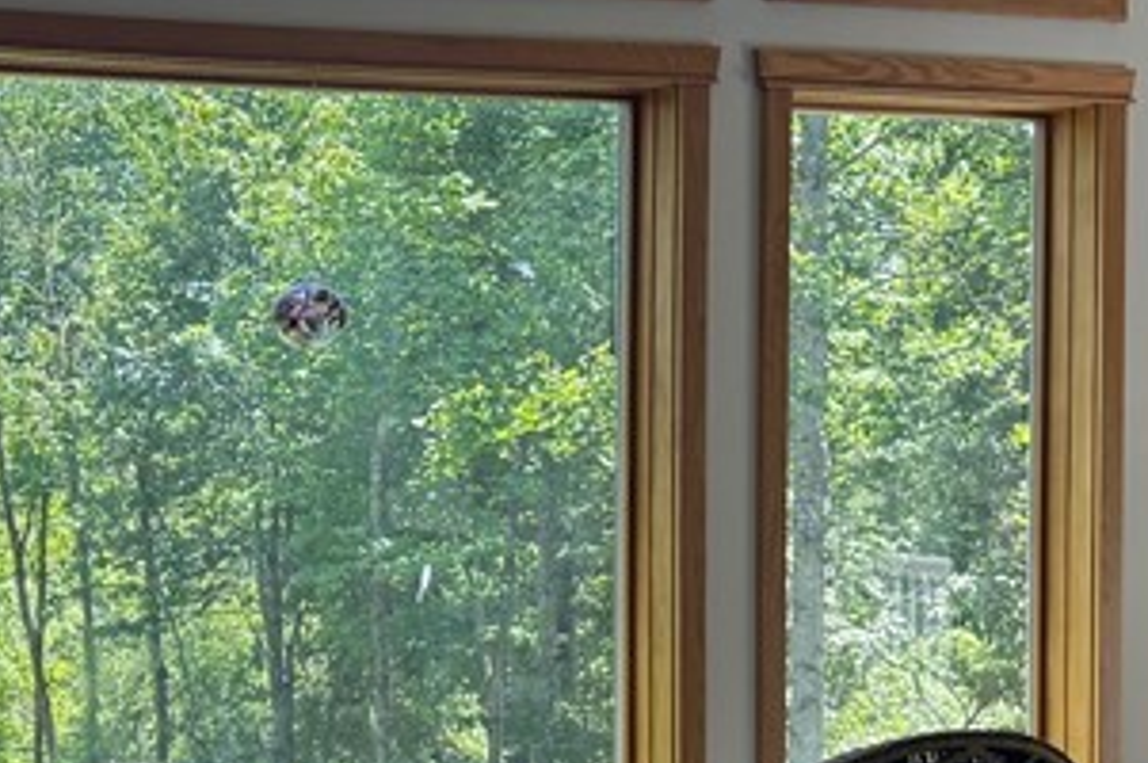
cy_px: 393
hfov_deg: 22.5
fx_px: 2708
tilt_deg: -0.6
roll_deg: -0.6
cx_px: -126
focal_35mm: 85
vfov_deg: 16.0
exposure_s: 1/488
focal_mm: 6.76
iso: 100
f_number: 1.78
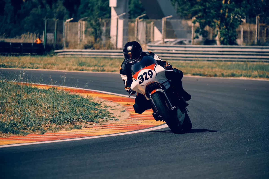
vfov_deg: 4.6
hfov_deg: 6.9
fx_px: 2241
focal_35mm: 300
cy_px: 90
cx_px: 134
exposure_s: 1/1000
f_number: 5.6
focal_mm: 200
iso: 100
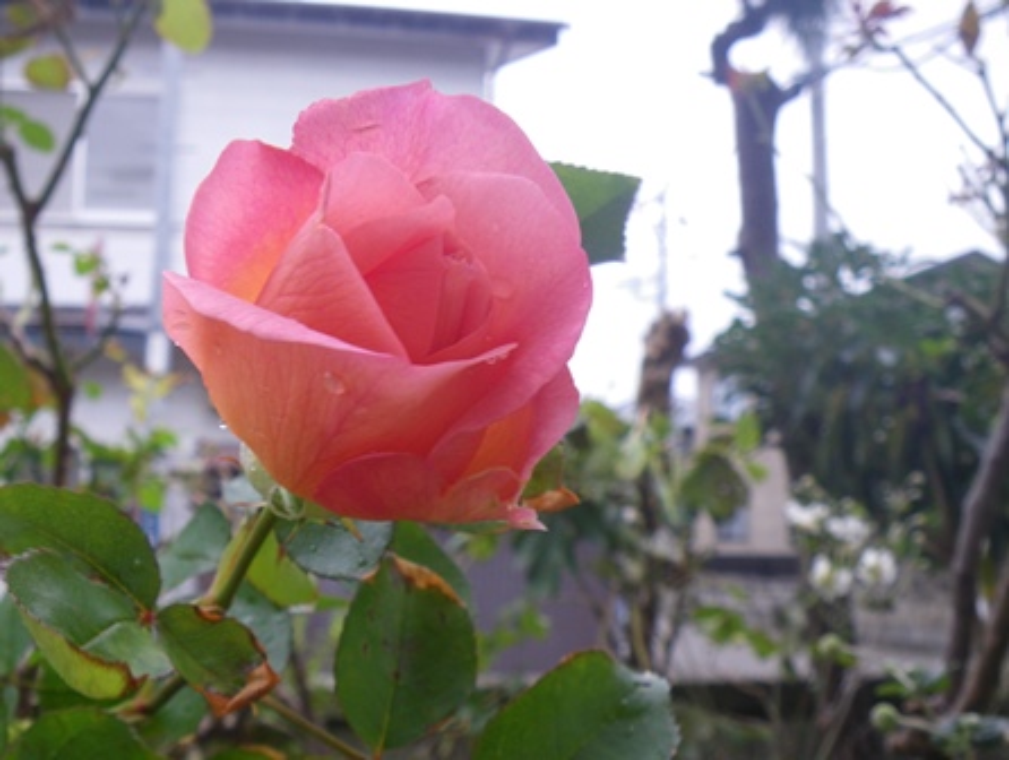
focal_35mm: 28
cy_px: 380
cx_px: 504
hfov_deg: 63.4
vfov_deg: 49.9
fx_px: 817
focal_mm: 5
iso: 64
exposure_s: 1/50
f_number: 3.5
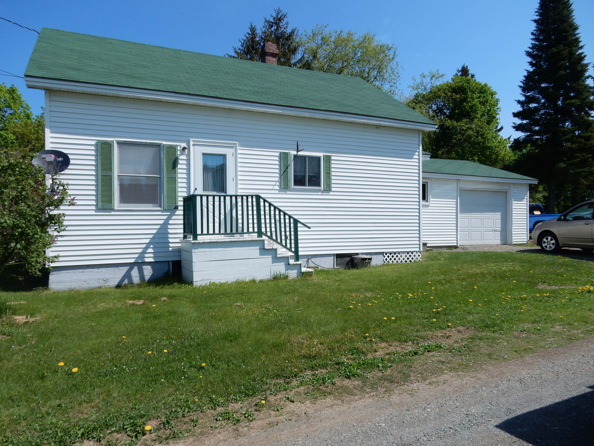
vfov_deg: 54.9
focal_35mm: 25
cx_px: 297
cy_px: 223
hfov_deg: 69.4
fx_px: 429
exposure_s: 1/1600
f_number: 3.7
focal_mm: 4.5
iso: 125
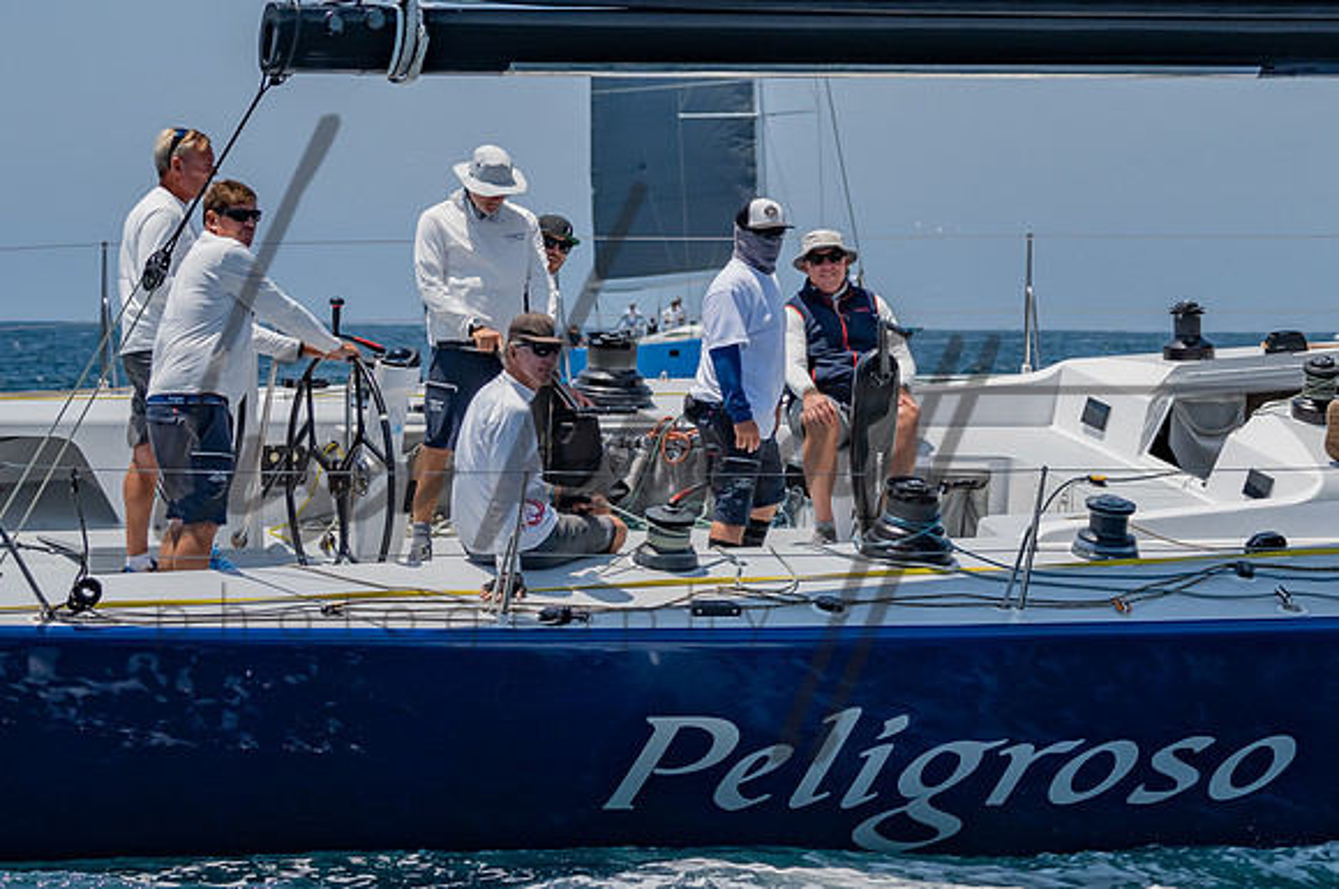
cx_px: 935
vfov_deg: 5.9
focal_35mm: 230
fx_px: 8554
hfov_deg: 8.9
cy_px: 135
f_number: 5.6
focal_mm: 98
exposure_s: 1/1250
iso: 320
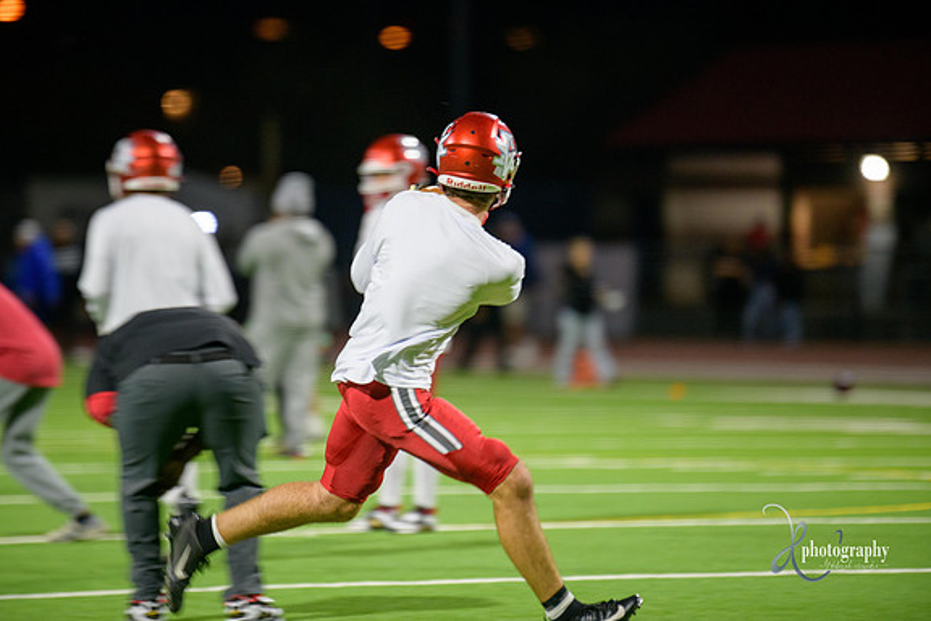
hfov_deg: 7.6
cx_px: 467
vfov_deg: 5.1
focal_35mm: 272
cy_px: 310
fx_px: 7034
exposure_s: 1/250
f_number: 2.8
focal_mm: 270
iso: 1250
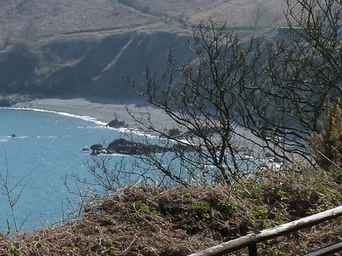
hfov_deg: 13.8
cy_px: 98
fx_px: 1373
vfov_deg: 10.7
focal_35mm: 139
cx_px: -68
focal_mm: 7.3
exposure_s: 1/400
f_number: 5
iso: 125
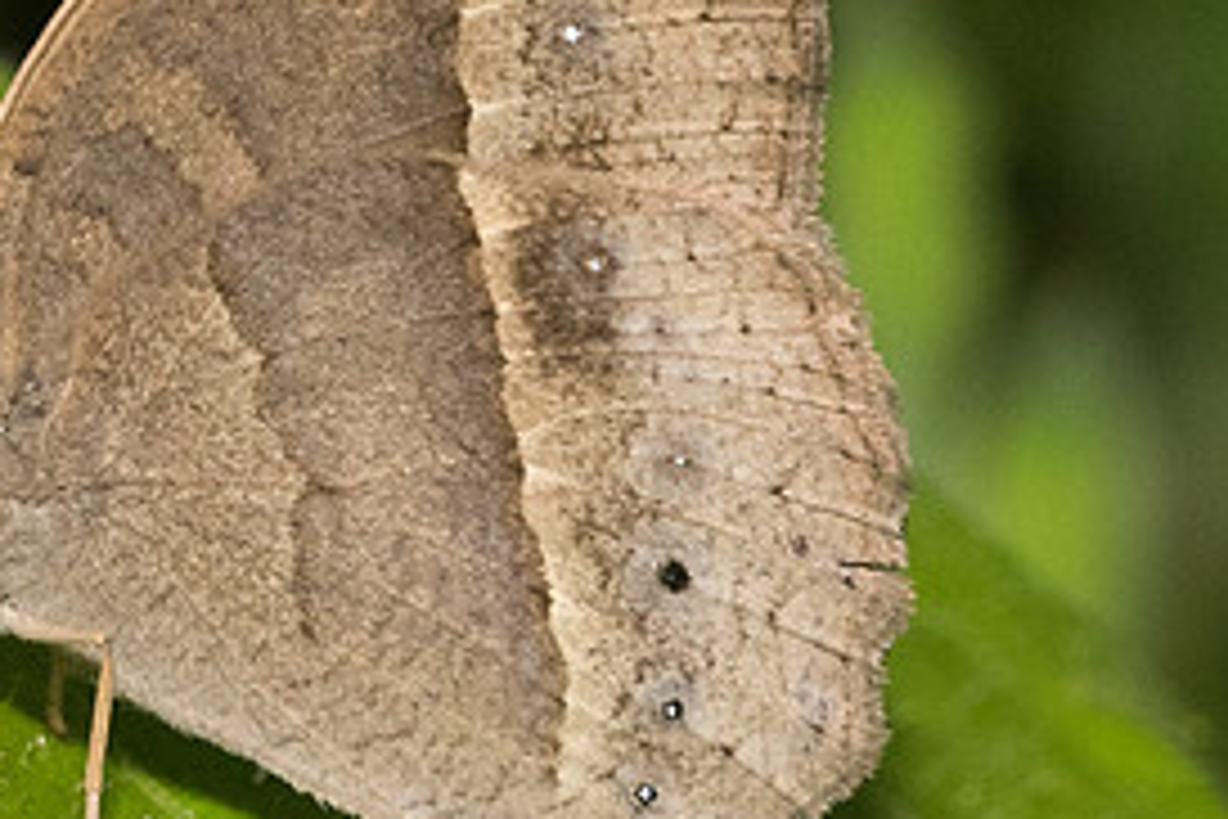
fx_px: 29163
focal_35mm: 855
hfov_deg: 2.4
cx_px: 634
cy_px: 280
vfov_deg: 1.6
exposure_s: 1/500
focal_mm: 150
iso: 1000
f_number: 14
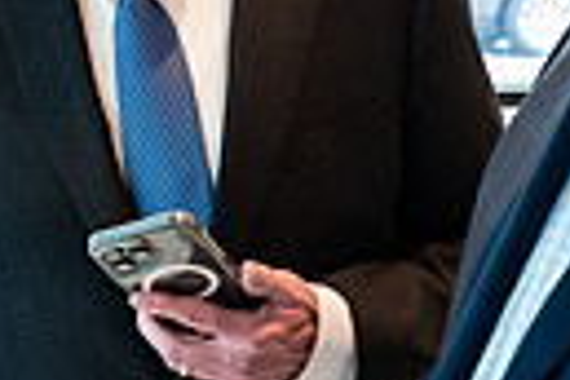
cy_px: -9
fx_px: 1852
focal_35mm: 117
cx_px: -210
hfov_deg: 16.4
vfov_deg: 11.6
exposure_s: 1/200
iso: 1250
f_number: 3.2
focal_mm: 24
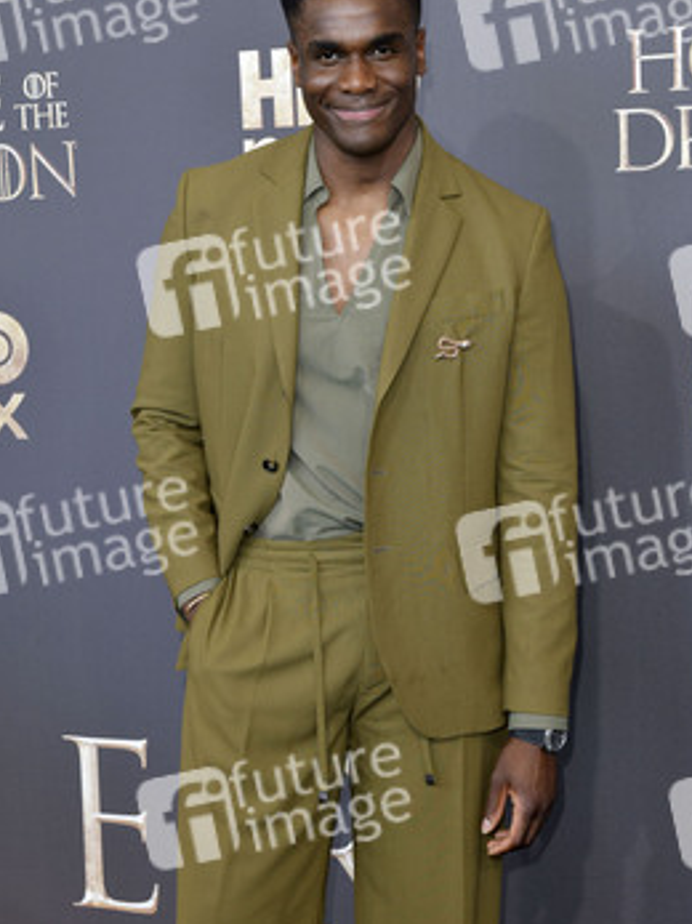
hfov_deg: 23.6
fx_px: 1654
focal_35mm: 62
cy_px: 407
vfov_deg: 31.2
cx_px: 351
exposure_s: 1/200
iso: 400
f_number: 6.3
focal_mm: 56
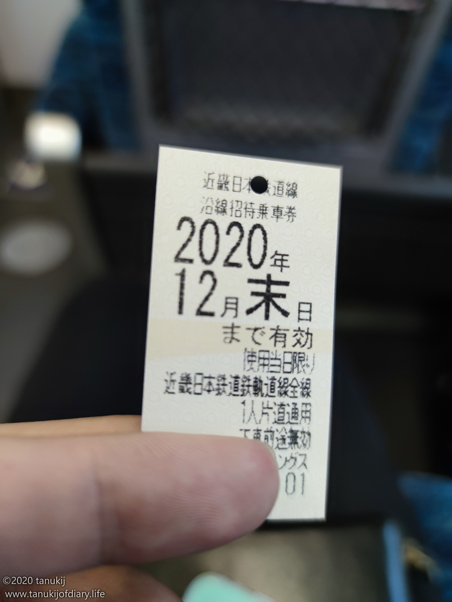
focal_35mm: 24
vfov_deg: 71.6
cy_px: 301
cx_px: 226
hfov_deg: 56.8
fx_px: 418
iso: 332
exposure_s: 1/60
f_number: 1.69
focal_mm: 6.72
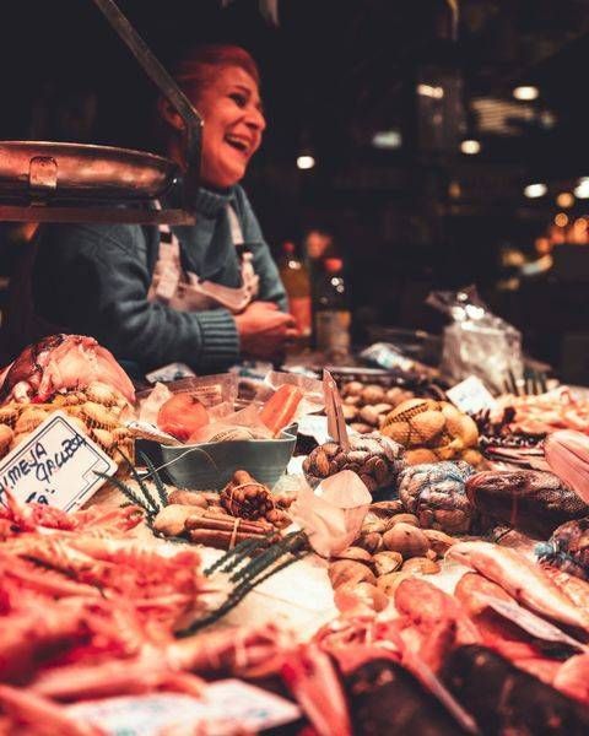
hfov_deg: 26.6
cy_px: 368
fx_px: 1227
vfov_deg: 33.4
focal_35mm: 56
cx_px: 443
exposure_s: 1/200
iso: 125
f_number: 2.8
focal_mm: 40
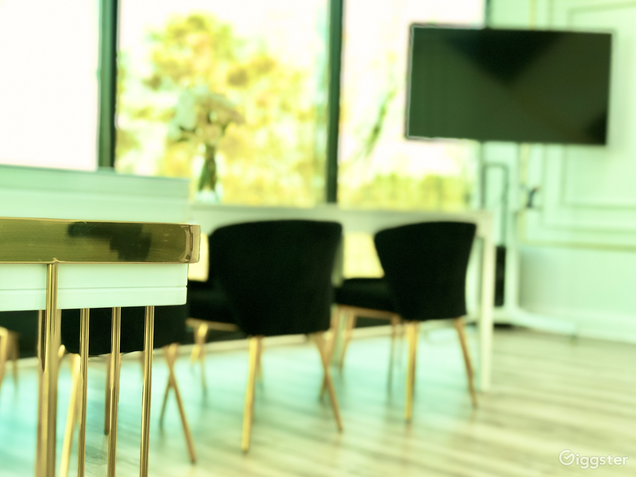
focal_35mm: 53
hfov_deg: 36.2
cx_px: 318
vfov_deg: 27.5
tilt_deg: -2.3
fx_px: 974
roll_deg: -1.7
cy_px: 240
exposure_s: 1/60
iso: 40
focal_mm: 6
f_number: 2.4
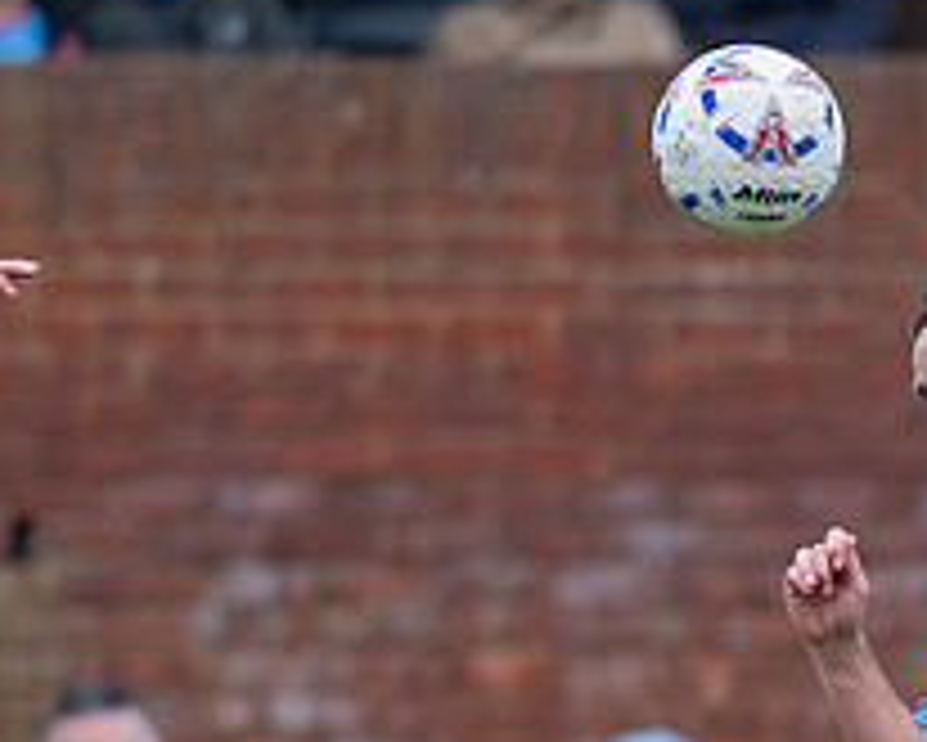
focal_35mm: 1831
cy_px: 1054
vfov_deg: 0.8
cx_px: 1409
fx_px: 50258
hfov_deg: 1.1
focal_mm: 300
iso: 1600
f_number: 2.8
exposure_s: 1/1250
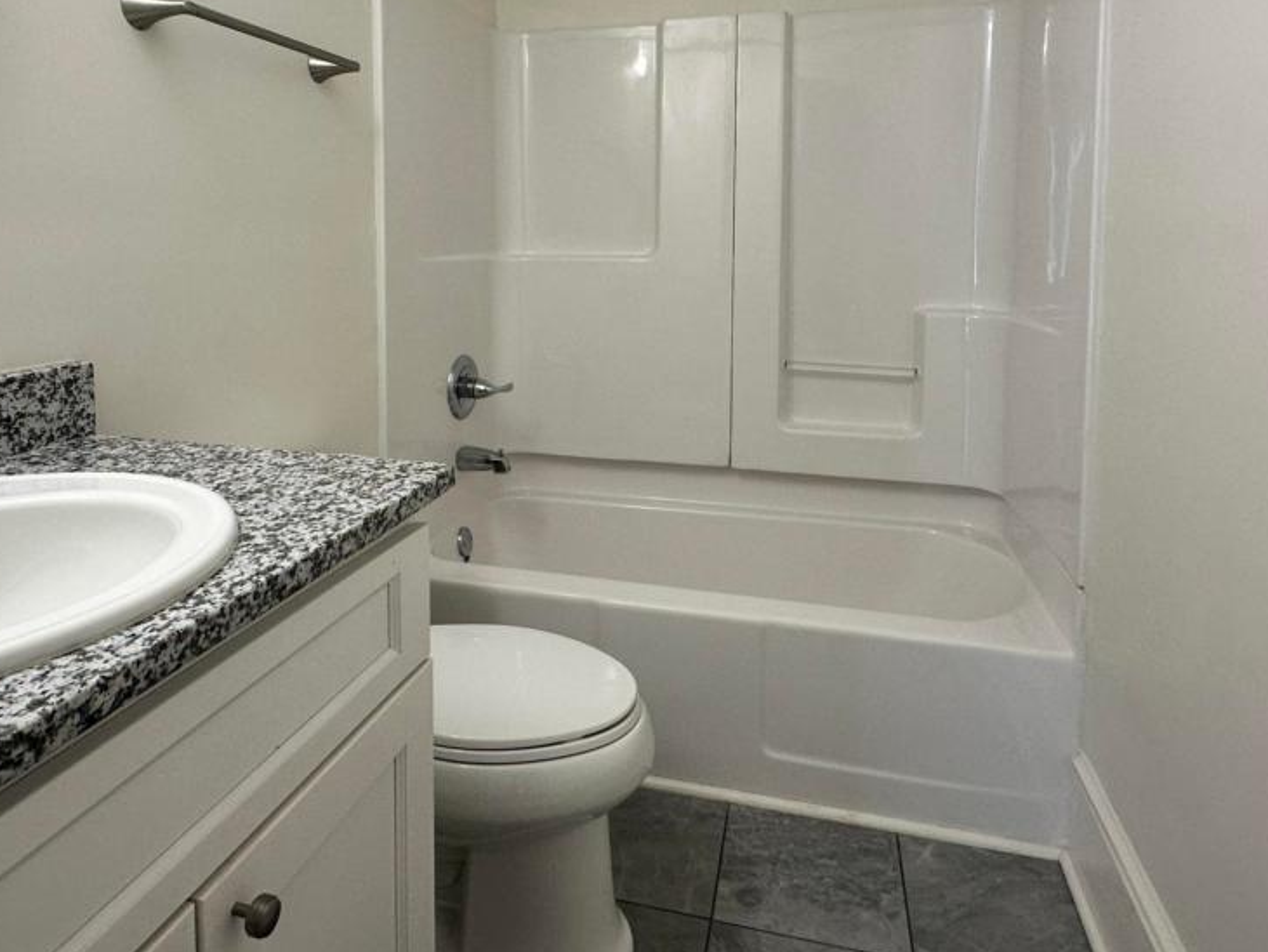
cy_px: 294
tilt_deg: -3.2
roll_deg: -0.6
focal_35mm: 23
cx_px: 599
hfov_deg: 73.8
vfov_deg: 57.2
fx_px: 843
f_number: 2.2
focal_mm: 2.22
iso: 125
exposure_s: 1/120
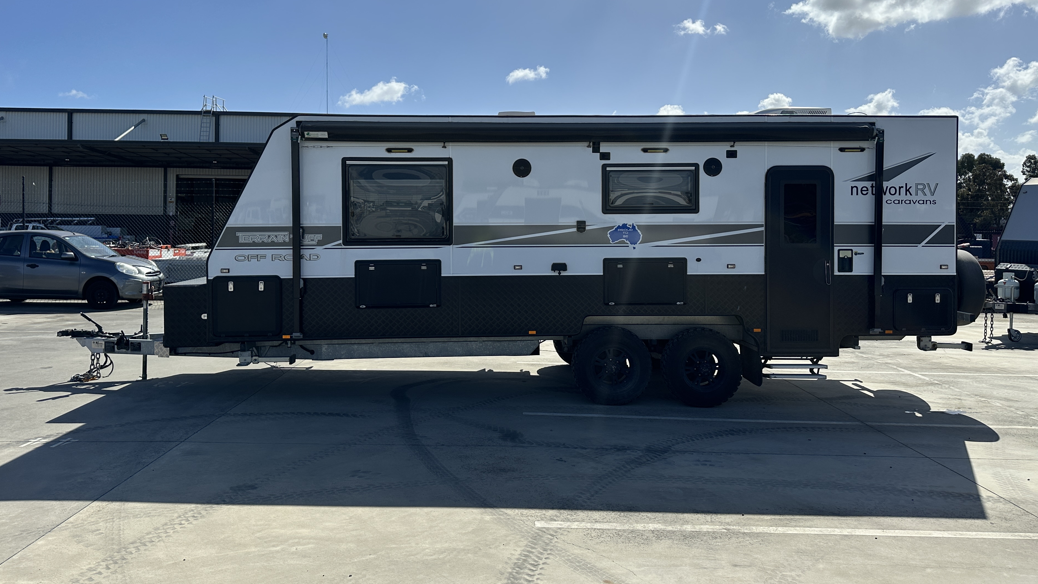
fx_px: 771
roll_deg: -1.3
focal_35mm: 28
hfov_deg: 67.9
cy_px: 237
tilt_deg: +0.1
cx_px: 518
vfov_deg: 41.3
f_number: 1.78
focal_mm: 6.86
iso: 80
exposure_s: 1/7576
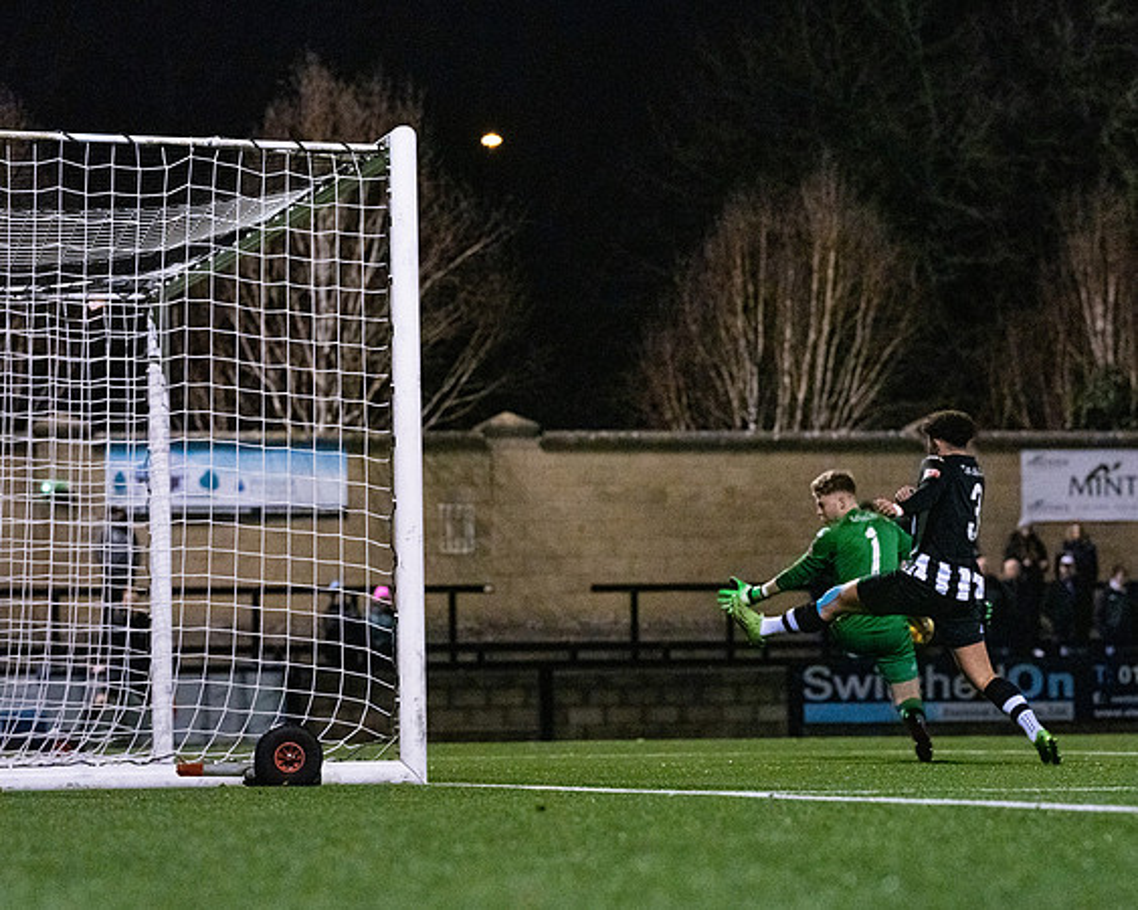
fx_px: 5768
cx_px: 594
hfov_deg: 11.3
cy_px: 441
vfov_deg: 9.0
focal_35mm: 171
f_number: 4
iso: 12800
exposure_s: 1/1000
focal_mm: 135
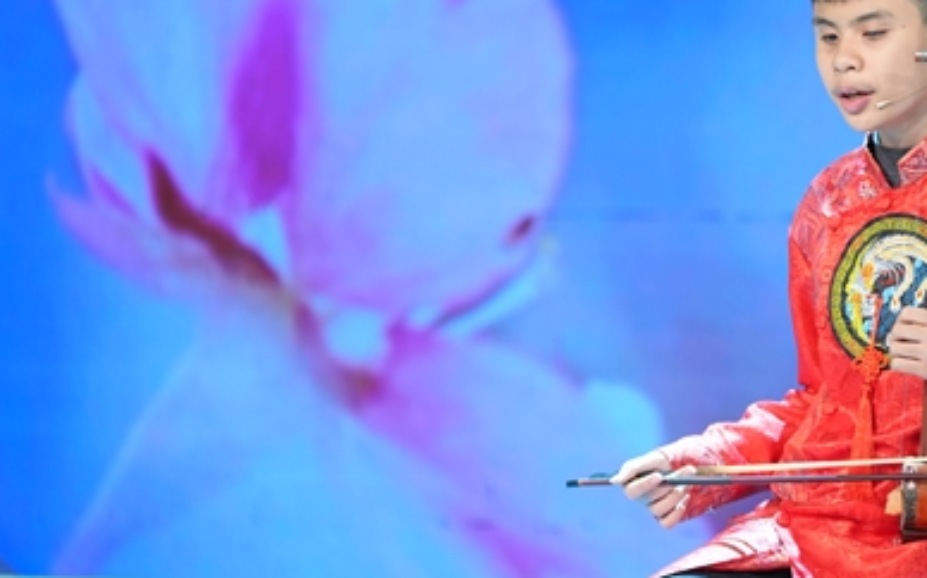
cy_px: 235
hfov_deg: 6.5
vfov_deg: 4.1
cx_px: 702
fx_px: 8172
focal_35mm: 324
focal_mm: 192.4
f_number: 2.8
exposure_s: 1/160
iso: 1600
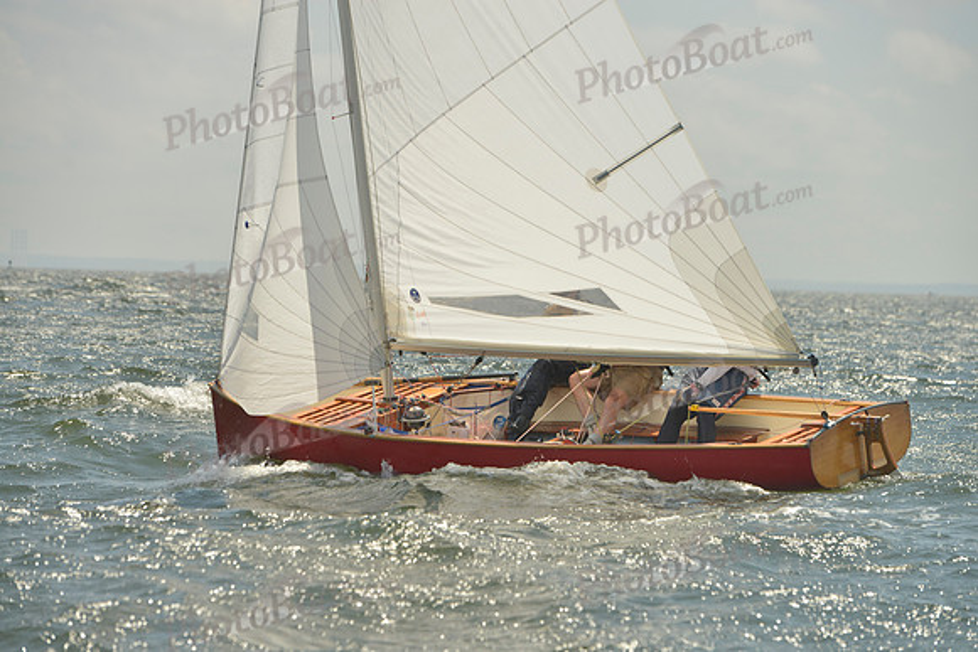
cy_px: 326
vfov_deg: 8.6
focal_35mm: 160
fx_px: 4347
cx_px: 489
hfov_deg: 12.8
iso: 200
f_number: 7.1
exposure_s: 1/1600
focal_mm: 160
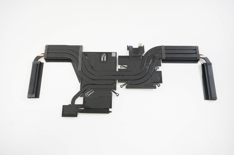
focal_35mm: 30
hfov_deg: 62.0
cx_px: 117
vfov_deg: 43.5
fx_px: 195
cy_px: 78
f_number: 5.6
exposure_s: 1/250
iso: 8000
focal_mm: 20
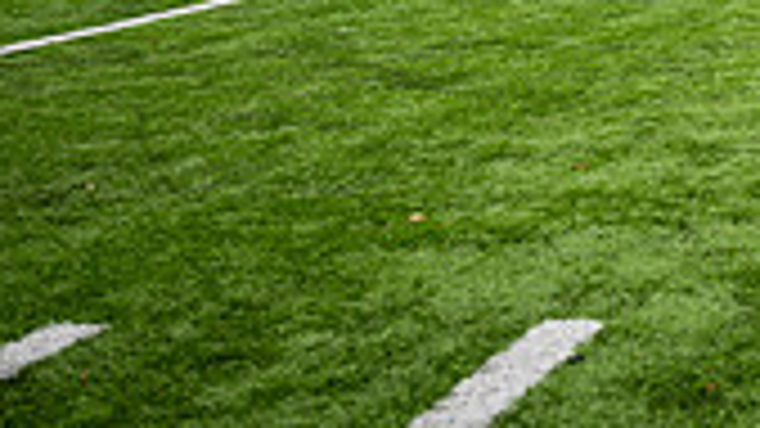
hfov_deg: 20.8
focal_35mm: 90
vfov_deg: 12.3
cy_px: -354
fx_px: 1813
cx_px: 1075
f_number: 2.8
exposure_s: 1/500
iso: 100
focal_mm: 25
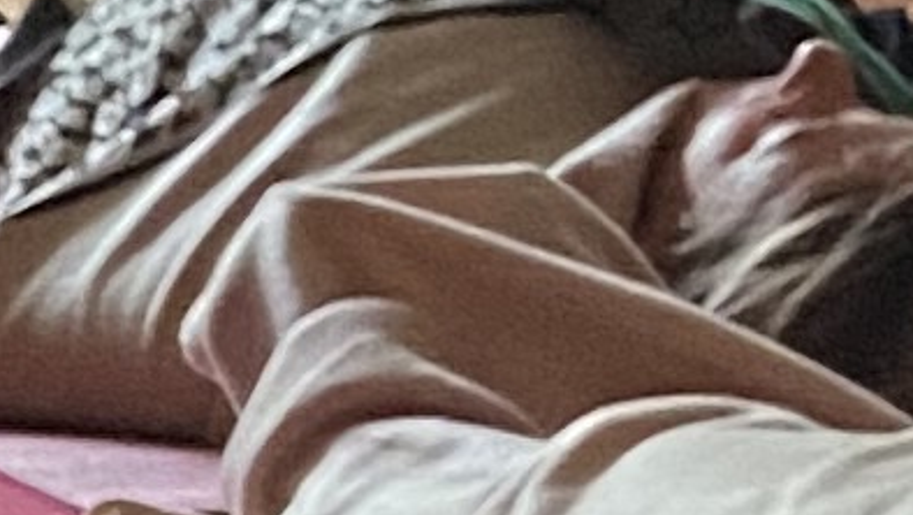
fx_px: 7023
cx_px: -1641
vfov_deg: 4.1
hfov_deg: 6.8
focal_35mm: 290
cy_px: 1299
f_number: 1.8
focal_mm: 4.25
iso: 500
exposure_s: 1/40
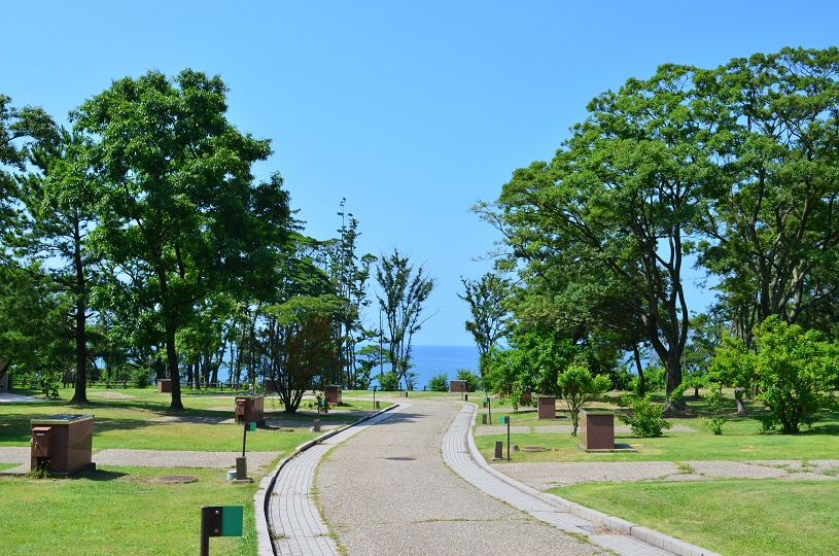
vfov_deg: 34.1
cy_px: 278
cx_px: 420
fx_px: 907
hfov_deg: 49.6
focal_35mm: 39
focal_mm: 26
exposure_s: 1/125
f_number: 11
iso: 160
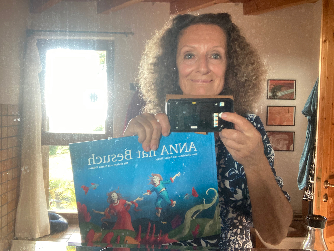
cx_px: 167
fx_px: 309
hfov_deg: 56.8
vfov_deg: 44.2
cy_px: 126
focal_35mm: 32
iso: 200
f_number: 2.2
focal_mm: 2.87
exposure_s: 1/60
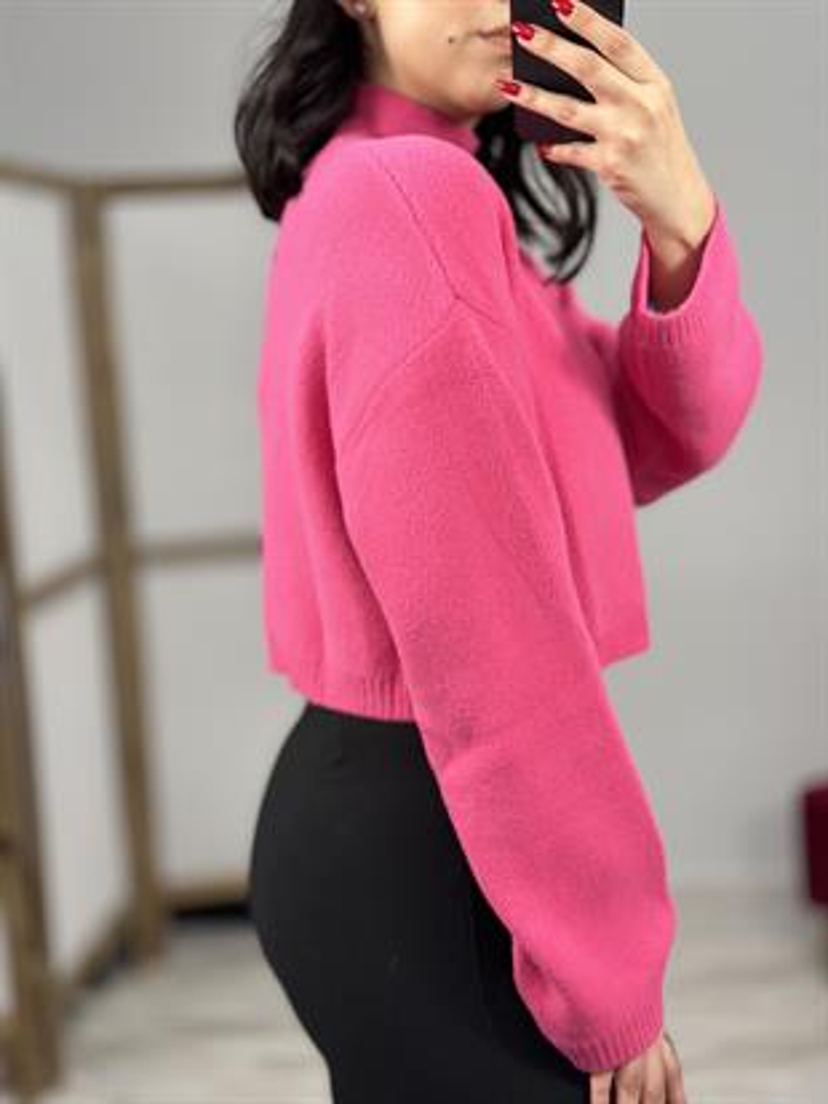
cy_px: 552
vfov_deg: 39.6
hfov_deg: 30.3
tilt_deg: -30.6
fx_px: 1530
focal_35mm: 48
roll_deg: +6.0
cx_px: 414
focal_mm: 6.86
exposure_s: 1/100
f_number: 1.78
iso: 100
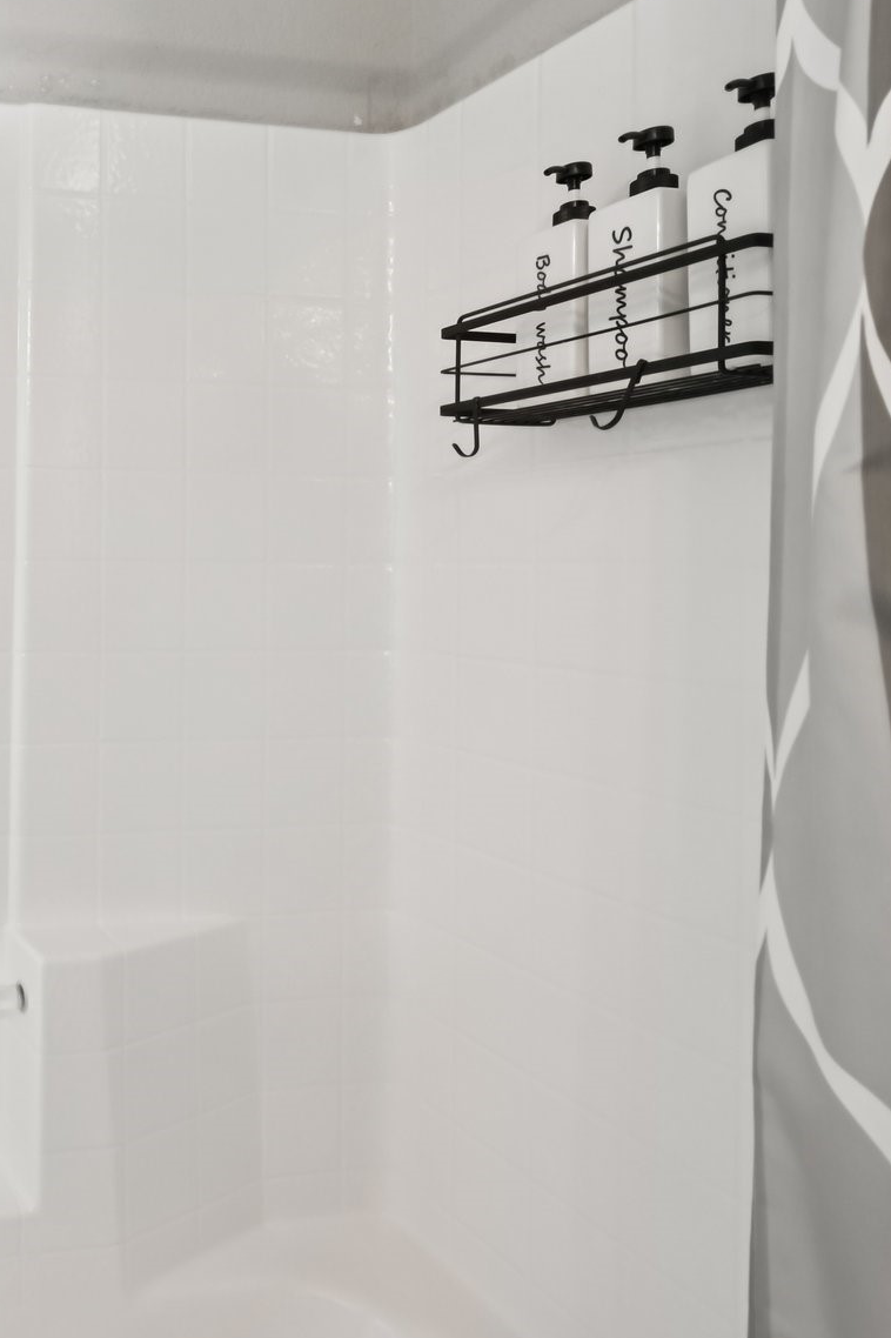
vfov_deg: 65.3
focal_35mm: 28
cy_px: 559
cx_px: -145
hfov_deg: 37.0
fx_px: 1036
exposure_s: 1/13
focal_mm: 15.5
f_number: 8
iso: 400
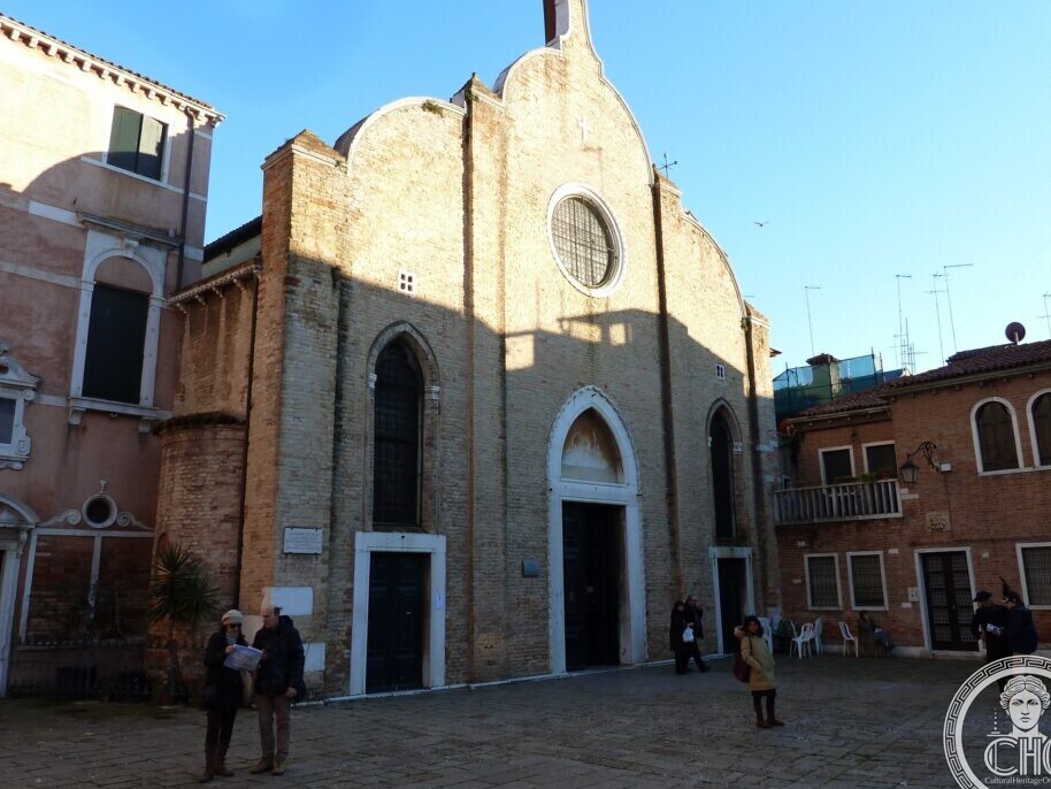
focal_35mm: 28
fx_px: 850
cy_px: 383
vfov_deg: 49.8
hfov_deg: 63.4
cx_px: 524
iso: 80
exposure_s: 1/160
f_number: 4
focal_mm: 4.1
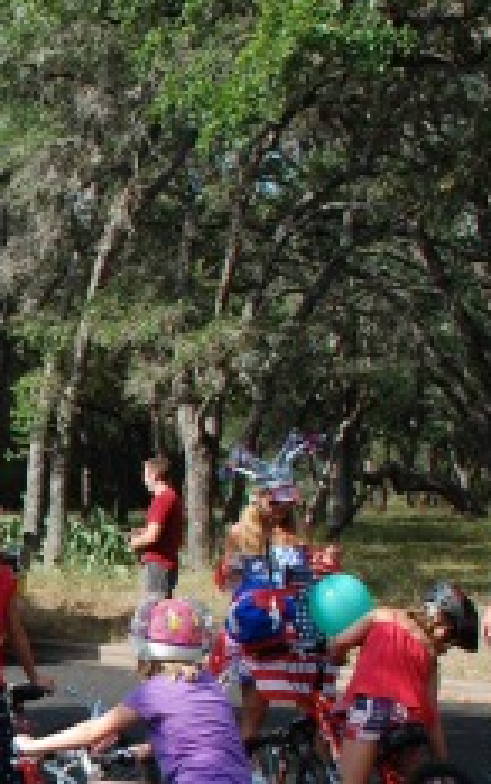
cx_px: -353
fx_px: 1795
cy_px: 589
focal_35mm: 84
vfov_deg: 24.4
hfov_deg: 14.1
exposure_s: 1/160
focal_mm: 20
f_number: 6.3
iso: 100
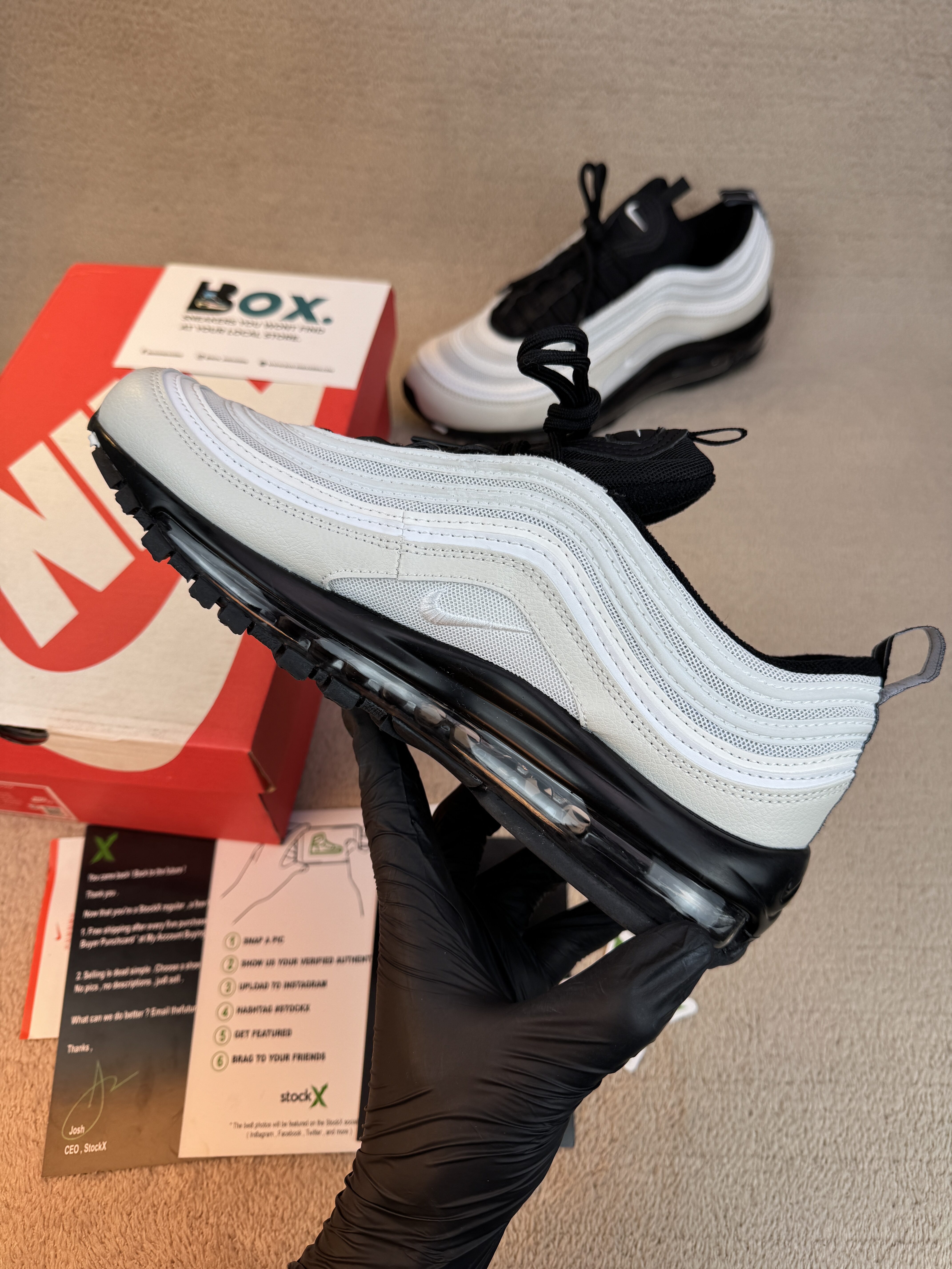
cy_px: 634
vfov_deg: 71.6
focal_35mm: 24
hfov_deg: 56.8
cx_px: 476
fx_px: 880
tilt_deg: -53.0
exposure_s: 1/1059
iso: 80
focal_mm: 6.76
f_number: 1.78
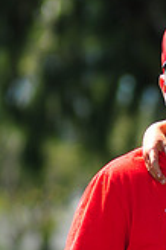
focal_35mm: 636
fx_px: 4408
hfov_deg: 2.2
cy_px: 309
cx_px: 233
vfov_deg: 3.2
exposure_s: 1/640
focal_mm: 180
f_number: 4.5
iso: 200
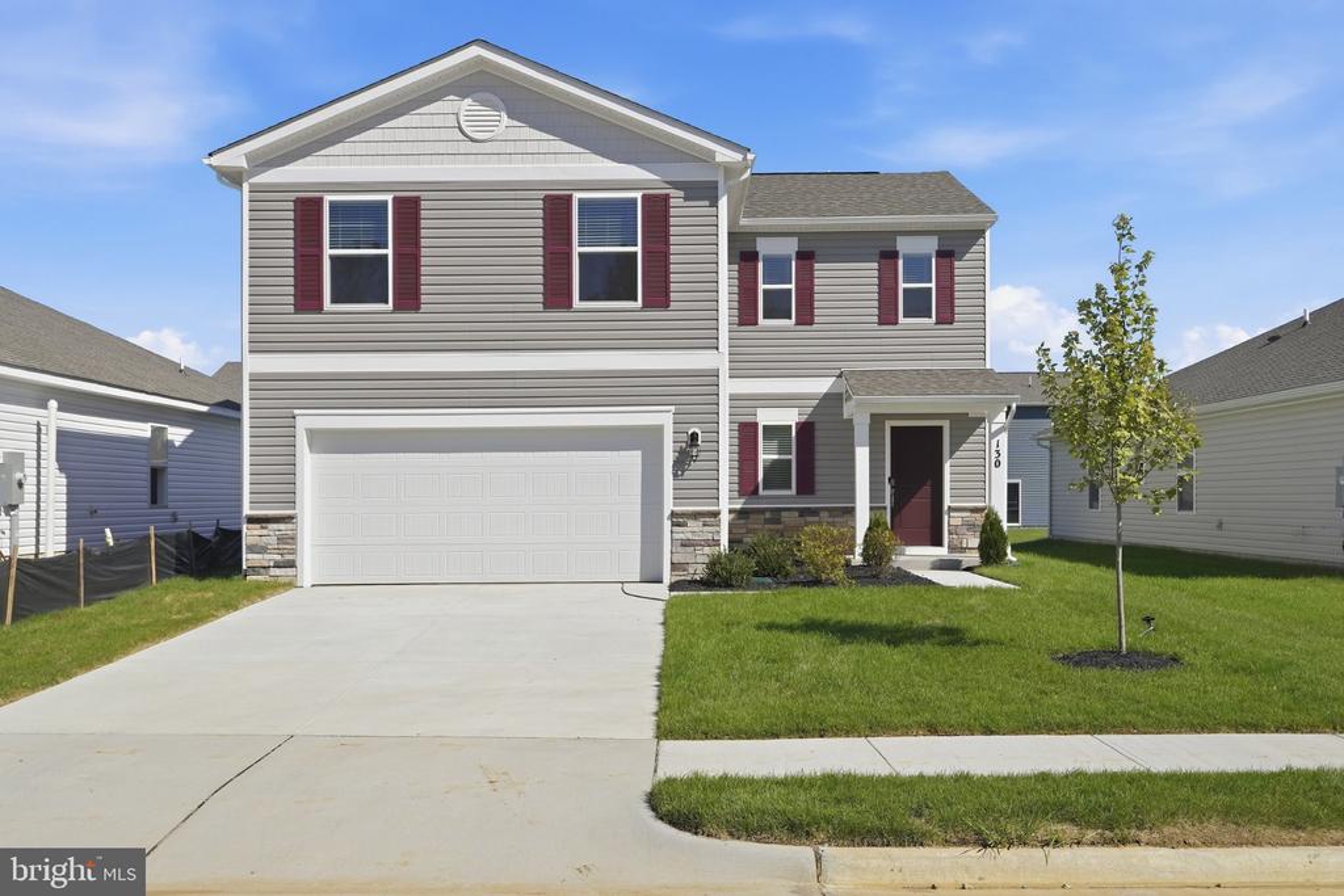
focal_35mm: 35
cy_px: 448
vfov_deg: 37.9
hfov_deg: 54.4
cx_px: 672
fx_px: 1307
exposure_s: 1/2000
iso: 400
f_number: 8
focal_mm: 35
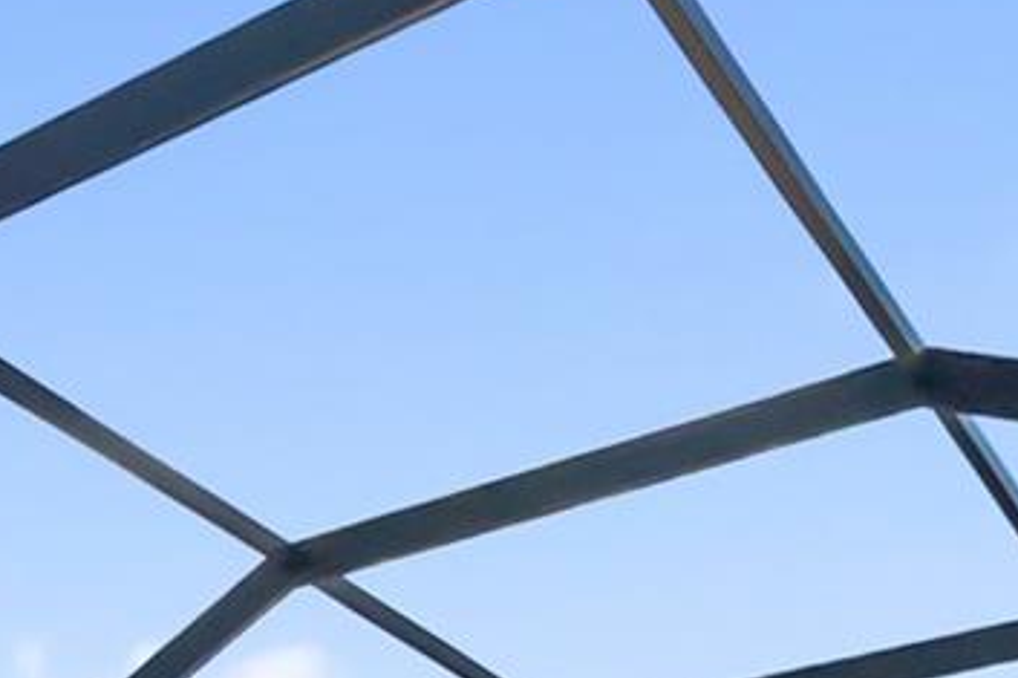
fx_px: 1922
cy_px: 1456
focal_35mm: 68
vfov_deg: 15.1
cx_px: -127
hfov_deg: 27.0
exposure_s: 1/1500
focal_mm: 10
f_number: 11
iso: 1250
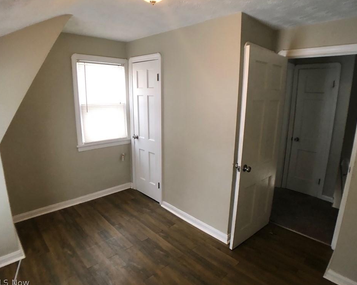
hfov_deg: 58.8
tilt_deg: -8.9
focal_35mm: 30
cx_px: 186
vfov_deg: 48.5
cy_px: 142
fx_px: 317
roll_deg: -3.1
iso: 80
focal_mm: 3.99
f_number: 1.8
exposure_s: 1/15
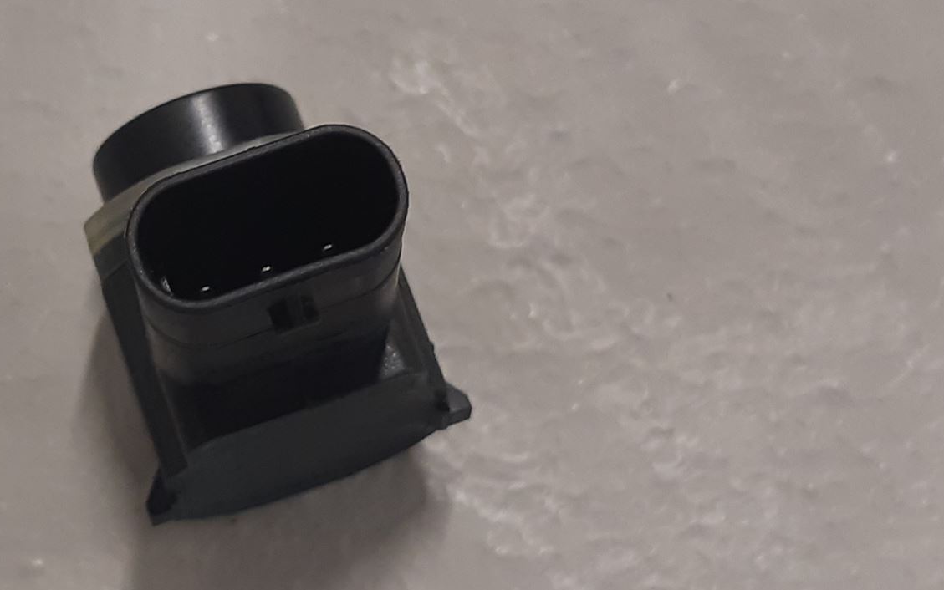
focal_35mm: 50
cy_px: 275
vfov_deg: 25.8
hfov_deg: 39.3
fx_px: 1287
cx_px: 247
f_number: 1.7
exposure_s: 1/50
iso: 100
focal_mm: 3.93
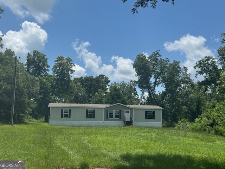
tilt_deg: +7.8
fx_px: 312
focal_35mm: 48
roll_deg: -0.7
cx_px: 112
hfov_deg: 39.7
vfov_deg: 30.3
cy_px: 84
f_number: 1.78
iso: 64
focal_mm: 6.76
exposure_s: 1/6410
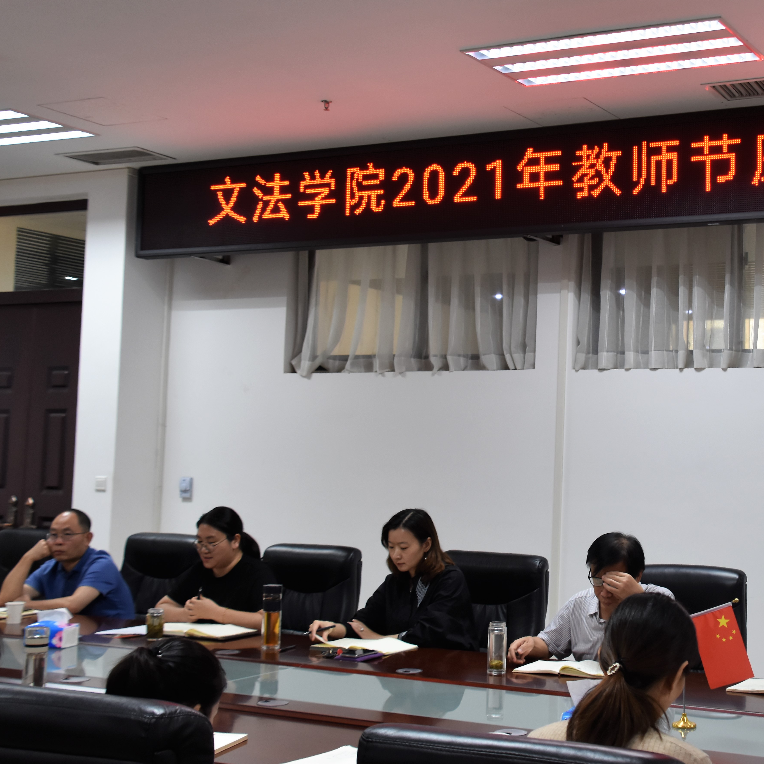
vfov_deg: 36.8
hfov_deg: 36.2
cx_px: 541
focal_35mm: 46
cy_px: 382
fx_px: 1149
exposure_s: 1/80
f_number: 4.5
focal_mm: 24
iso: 800
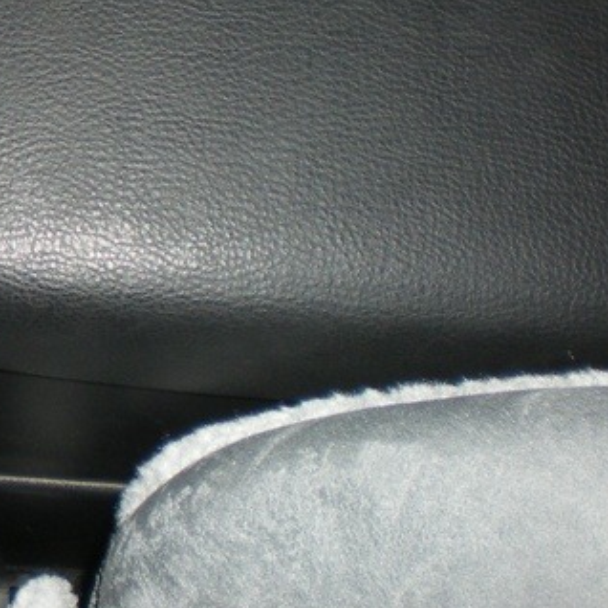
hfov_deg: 16.6
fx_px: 1947
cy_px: -48
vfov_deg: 17.2
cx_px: -225
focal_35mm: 98
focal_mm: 6.3
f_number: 3.1
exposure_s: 1/50
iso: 100
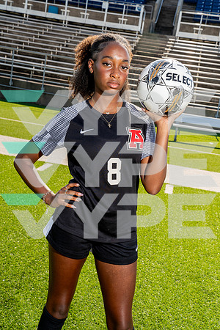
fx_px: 495
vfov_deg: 36.9
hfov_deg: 25.1
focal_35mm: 54
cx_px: 110
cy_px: 165
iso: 320
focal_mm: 54
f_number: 10
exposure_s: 1/250
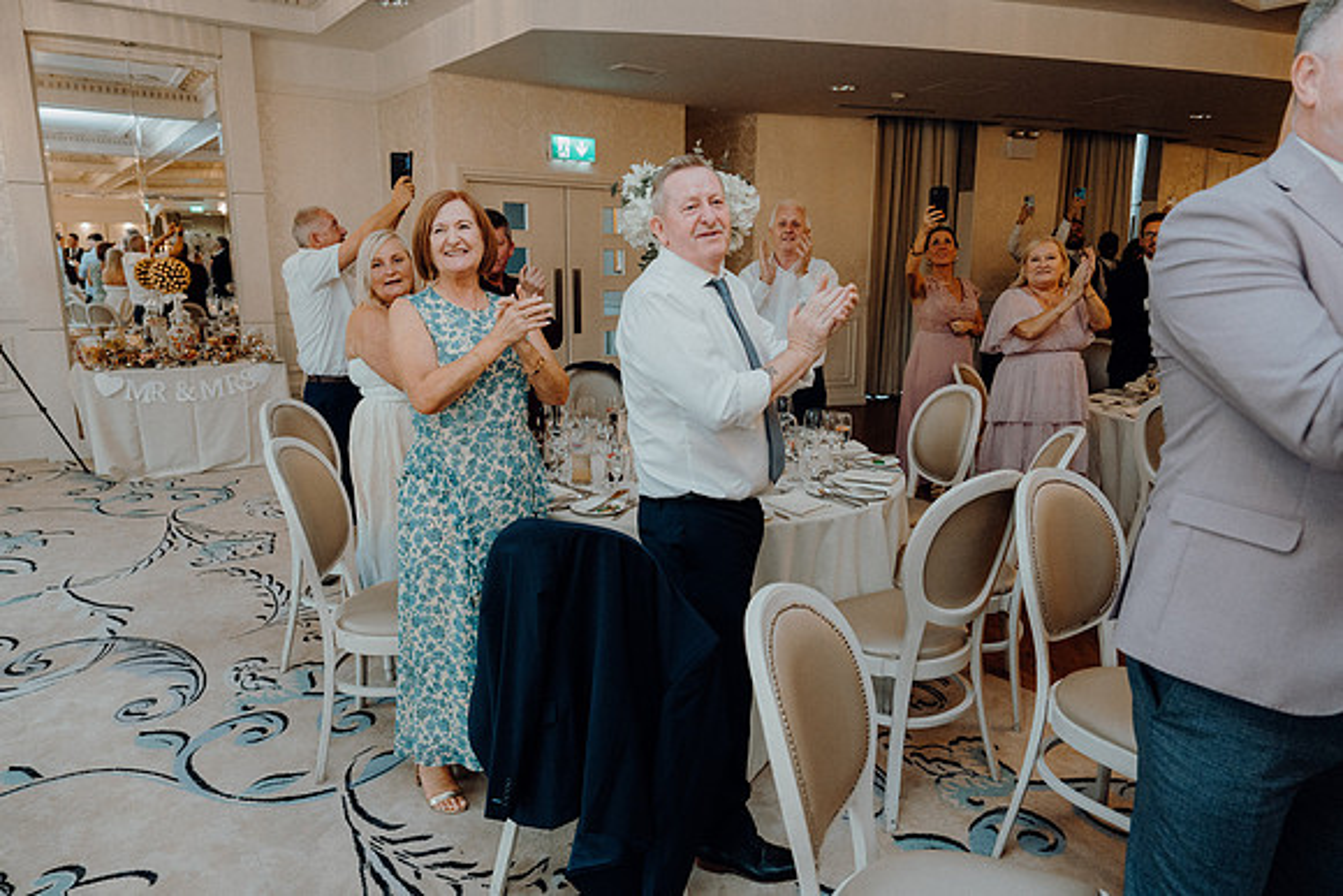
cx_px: 672
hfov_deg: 73.7
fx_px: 896
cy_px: 448
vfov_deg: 53.2
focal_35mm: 24
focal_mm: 24
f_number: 3.5
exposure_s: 1/160
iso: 2500
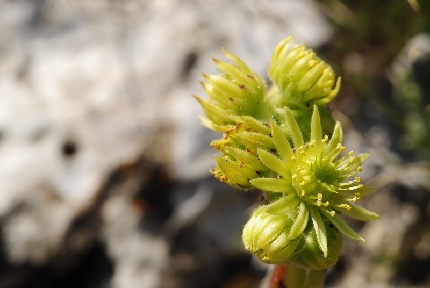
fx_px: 1525
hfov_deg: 16.0
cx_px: 215
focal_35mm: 128
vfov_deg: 10.8
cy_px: 144
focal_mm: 85
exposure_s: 1/125
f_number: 13
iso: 100
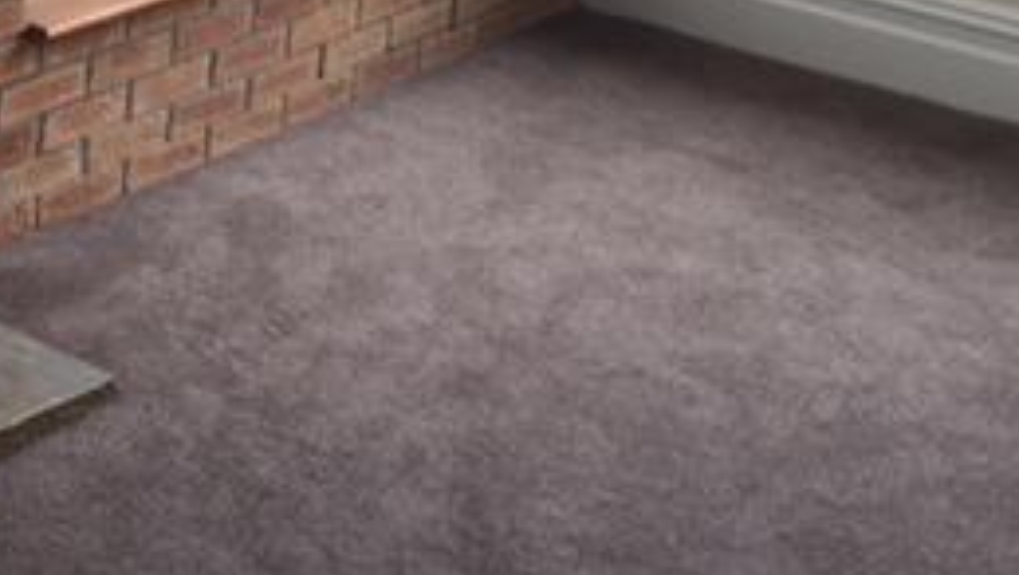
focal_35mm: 78
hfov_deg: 25.2
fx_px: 2109
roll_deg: -1.6
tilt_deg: -21.4
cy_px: 79
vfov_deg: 15.4
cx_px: -114
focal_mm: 4.15
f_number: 2.2
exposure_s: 1/50
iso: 32
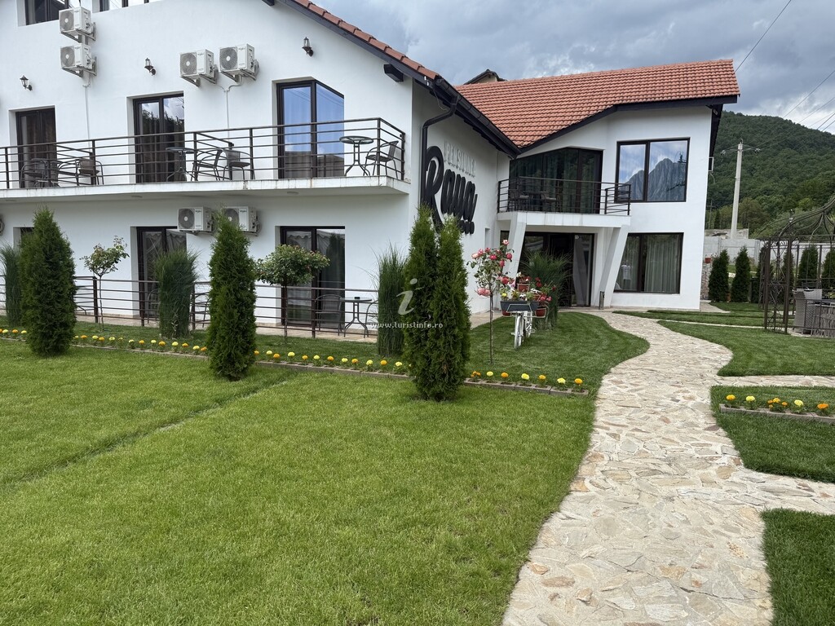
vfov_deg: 56.8
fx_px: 579
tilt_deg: -3.3
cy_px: 313
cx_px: 418
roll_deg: -1.1
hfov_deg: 71.6
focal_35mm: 24
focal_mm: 6.76
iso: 80
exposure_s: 1/2801
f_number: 1.78
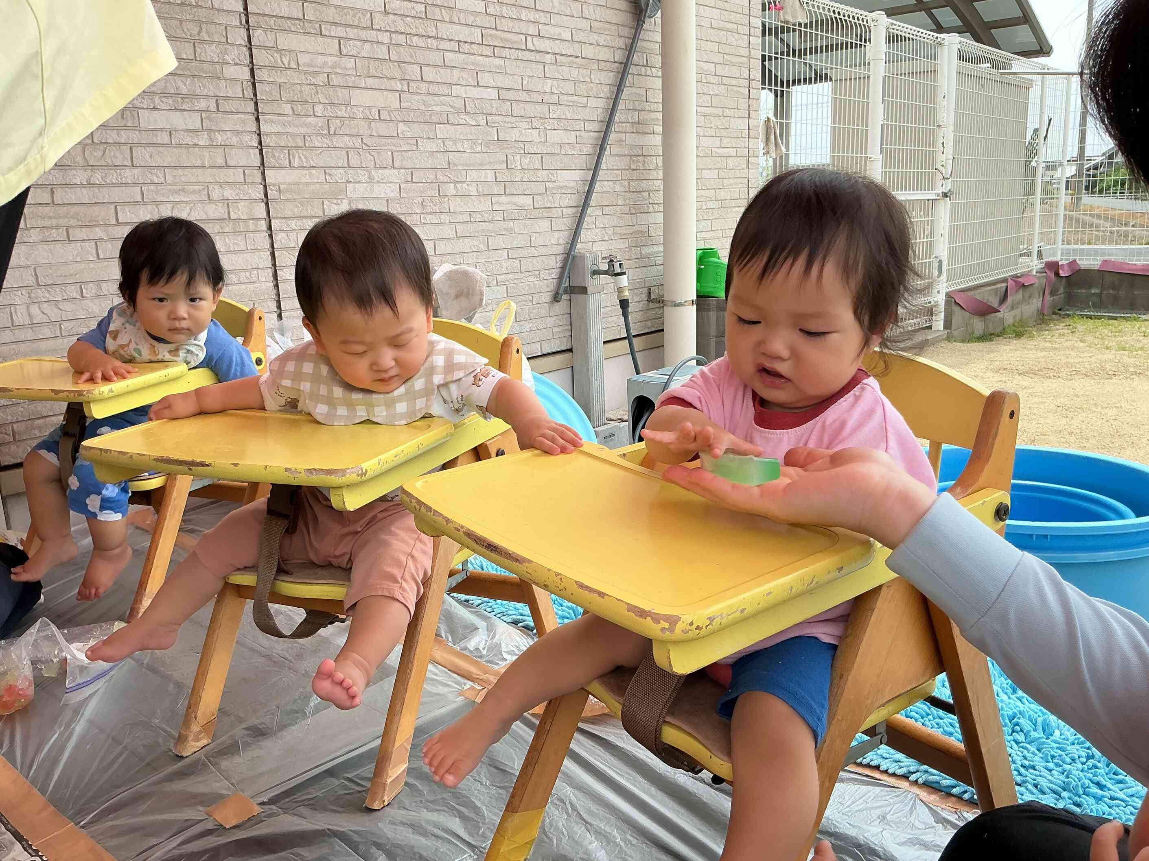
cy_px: 430
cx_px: 574
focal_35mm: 29
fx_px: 963
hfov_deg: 61.7
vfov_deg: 48.2
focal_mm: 3
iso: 25
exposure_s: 1/728
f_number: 1.8
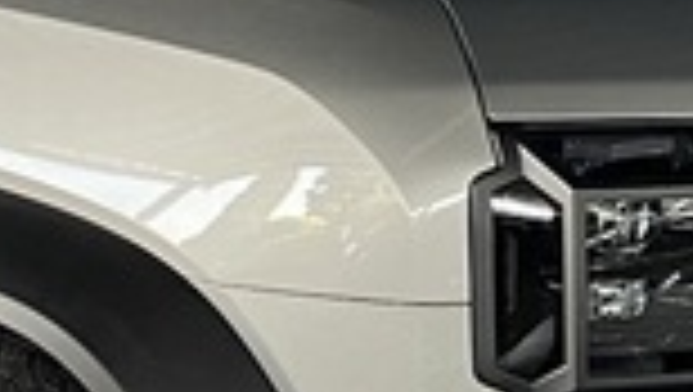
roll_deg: +0.7
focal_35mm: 181
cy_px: 212
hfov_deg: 11.8
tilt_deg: -12.3
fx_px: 3329
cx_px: 14
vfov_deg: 6.7
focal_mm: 5.1
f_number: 1.6
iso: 125
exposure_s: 1/90
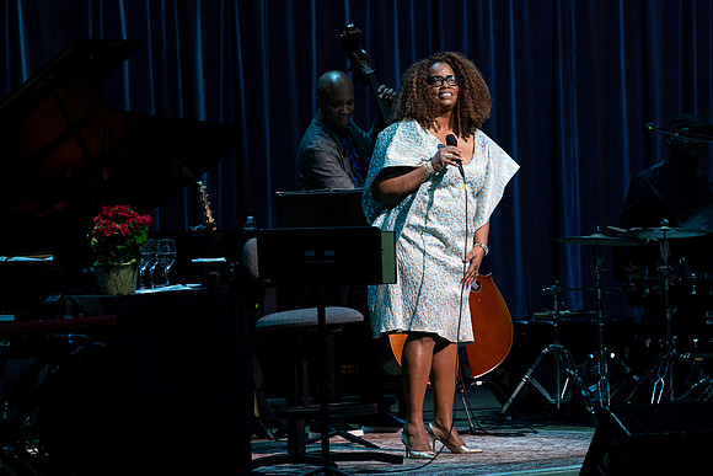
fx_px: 4287
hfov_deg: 9.5
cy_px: 210
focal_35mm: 216
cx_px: 324
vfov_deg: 6.4
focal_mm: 192
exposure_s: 1/320
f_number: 5.6
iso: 2500
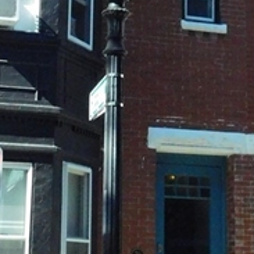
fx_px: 863
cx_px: 155
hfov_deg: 16.7
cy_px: 99
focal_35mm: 104
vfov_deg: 16.7
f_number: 6.4
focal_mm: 4.9
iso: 800
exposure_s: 1/640
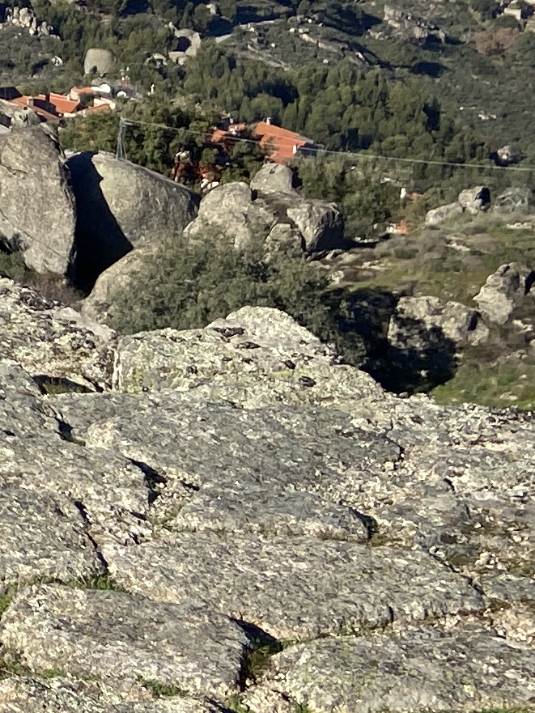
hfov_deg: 11.1
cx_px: -612
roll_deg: -0.6
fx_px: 2452
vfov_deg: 16.3
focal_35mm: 119
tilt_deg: -14.2
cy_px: 64
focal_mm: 4.25
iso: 32
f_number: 1.8
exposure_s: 1/3125
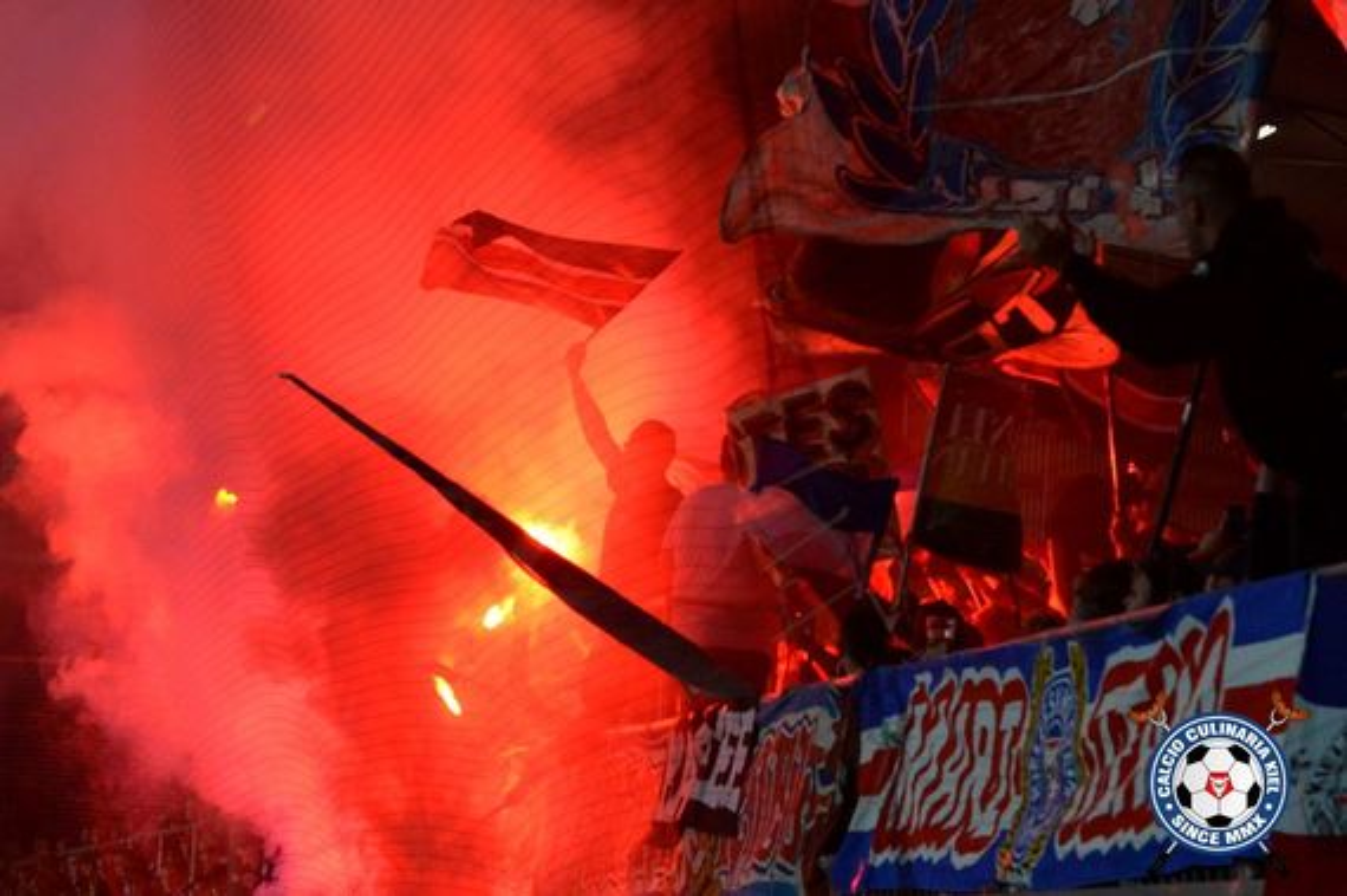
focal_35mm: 117
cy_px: 448
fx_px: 4374
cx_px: 674
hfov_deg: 17.5
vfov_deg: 11.7
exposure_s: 1/1000
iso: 2000
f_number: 4
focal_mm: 78
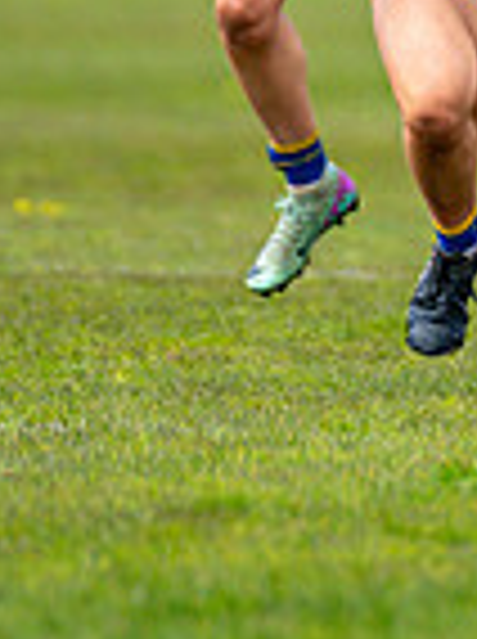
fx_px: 29928
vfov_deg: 1.2
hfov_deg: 0.9
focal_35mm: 1624
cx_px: 872
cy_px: -88
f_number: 2.8
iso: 360
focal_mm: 300
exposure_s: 1/4000
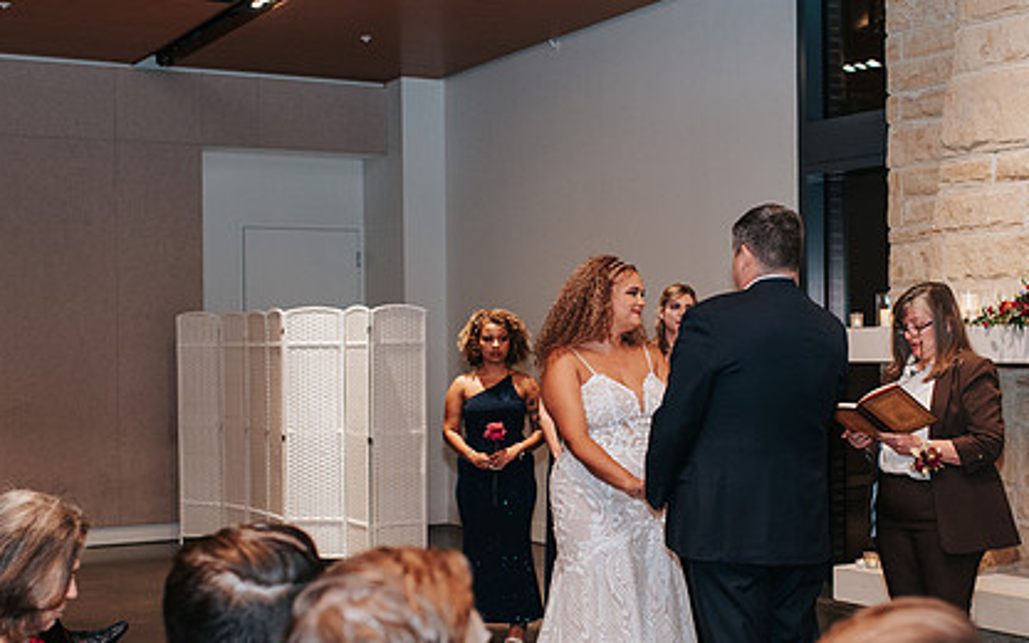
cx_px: 580
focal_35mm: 57
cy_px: 369
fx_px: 1598
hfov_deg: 35.6
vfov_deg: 22.7
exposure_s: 1/200
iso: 1000
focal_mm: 35
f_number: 2.8
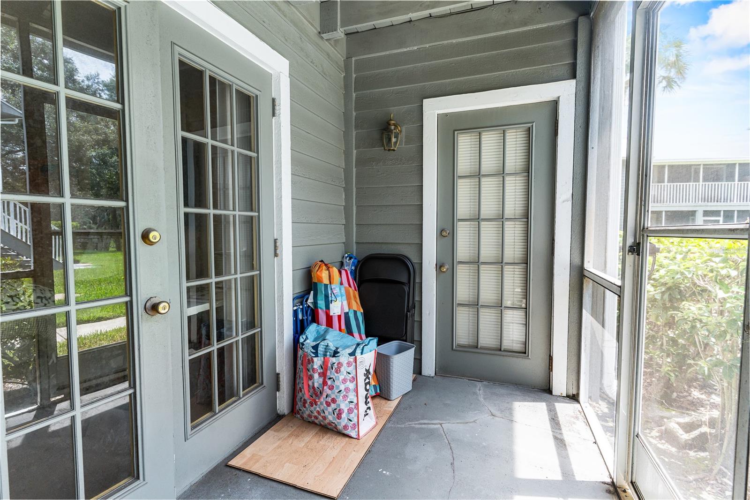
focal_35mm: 17
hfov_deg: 93.3
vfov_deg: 70.4
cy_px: 250
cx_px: 375
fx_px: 354
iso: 800
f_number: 8
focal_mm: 17
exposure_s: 1/40
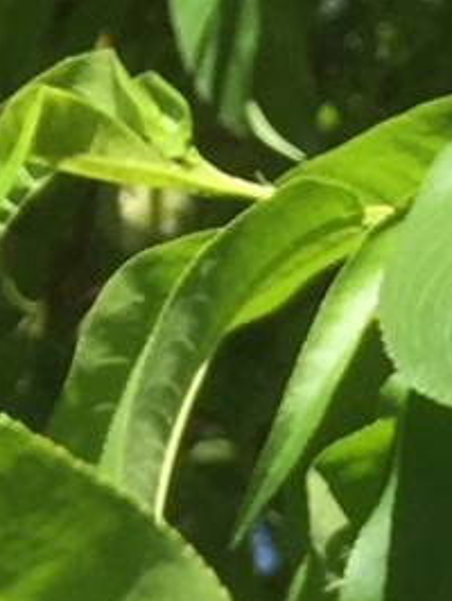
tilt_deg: +1.8
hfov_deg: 6.7
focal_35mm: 218
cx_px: -203
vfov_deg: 7.2
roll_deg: +4.0
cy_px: 2221
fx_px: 3789
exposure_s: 1/810
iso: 25
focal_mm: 4.15
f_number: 2.2
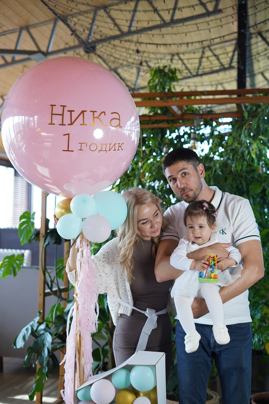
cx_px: 134
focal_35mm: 50
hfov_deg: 27.0
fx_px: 560
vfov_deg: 39.6
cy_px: 202
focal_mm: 50
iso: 800
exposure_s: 1/320
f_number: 2.8
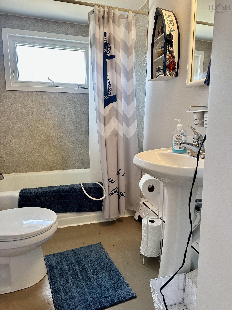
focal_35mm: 24
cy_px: 155
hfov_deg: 56.8
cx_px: 116
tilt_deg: -10.2
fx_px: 214
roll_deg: -0.7
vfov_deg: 71.6
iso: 200
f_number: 1.78
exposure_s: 1/120
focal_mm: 6.86
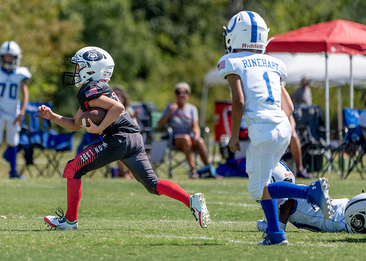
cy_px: 107
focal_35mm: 543
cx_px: 113
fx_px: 5640
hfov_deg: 3.7
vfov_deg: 2.7
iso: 400
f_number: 5.6
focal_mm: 400
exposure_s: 1/1600
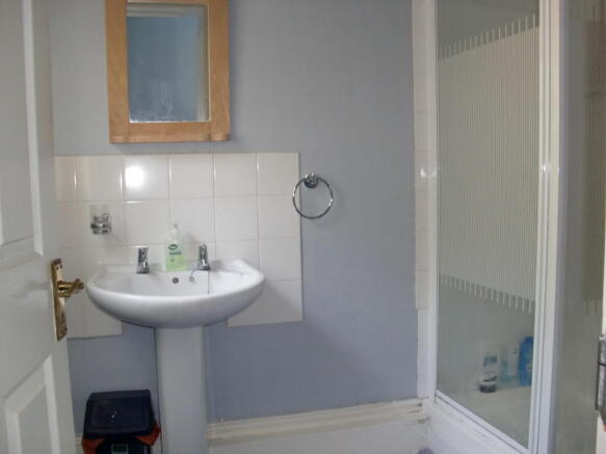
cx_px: 303
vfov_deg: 39.6
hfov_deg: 51.4
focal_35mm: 36
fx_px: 630
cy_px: 227
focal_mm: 6.3
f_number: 2.8
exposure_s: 1/30
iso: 400
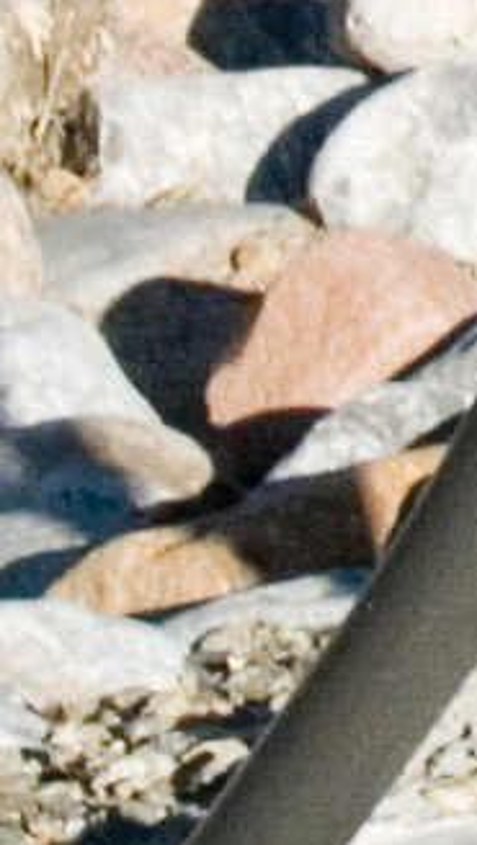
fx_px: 14567
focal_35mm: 649
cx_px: 3383
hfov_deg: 1.8
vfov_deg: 3.3
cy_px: -1574
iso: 250
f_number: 10
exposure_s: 1/320
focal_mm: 35
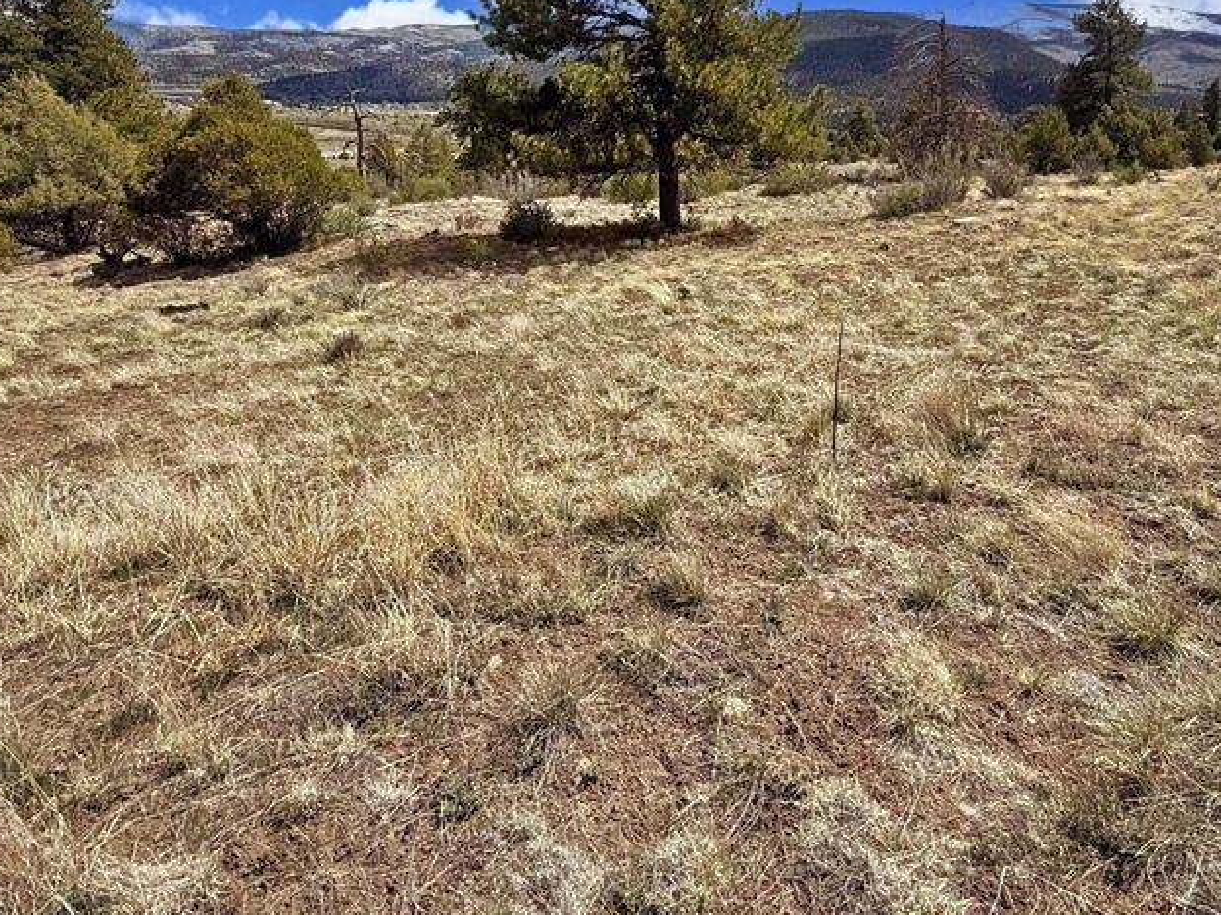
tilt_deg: -8.3
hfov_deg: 73.6
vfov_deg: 55.6
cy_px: 212
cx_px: 692
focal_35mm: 23
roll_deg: -1.4
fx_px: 811
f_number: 2.2
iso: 50
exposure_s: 1/2841
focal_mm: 2.22
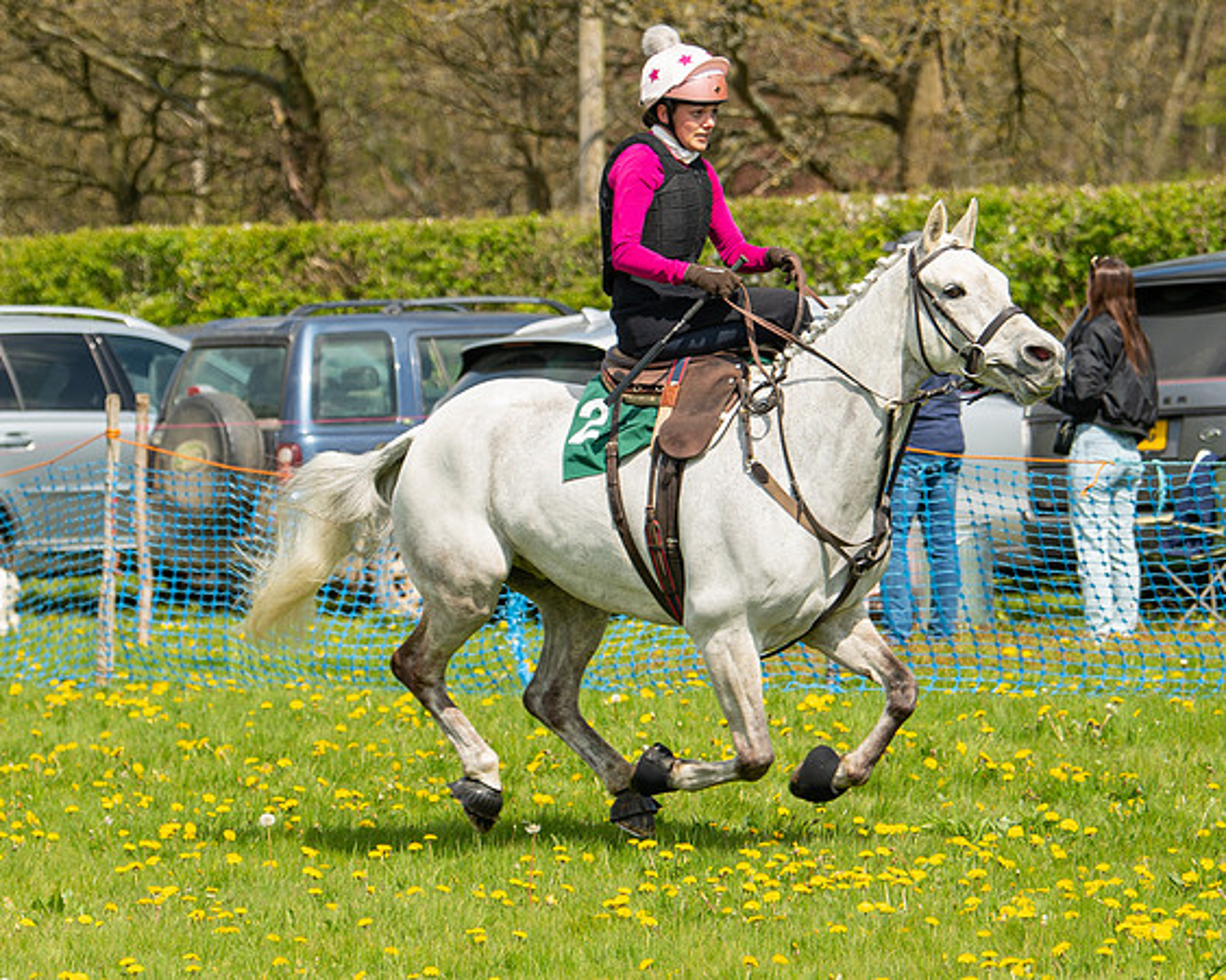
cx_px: 550
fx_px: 8109
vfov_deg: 6.9
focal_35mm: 224
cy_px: 497
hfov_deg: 8.6
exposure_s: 1/1250
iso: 200
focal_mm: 120
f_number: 4
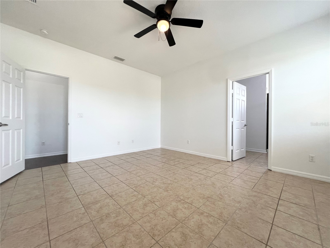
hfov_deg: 106.2
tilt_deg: +0.0
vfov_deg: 89.9
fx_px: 124
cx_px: 165
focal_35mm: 13
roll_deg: -0.4
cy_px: 124
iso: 80
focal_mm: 1.57
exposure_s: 1/120
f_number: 1.8
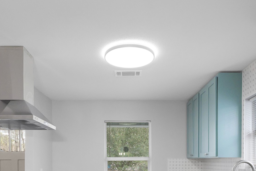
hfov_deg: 58.7
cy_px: 155
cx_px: 123
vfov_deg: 38.2
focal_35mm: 32
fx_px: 228
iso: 5000
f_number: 8
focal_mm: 16
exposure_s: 1/60
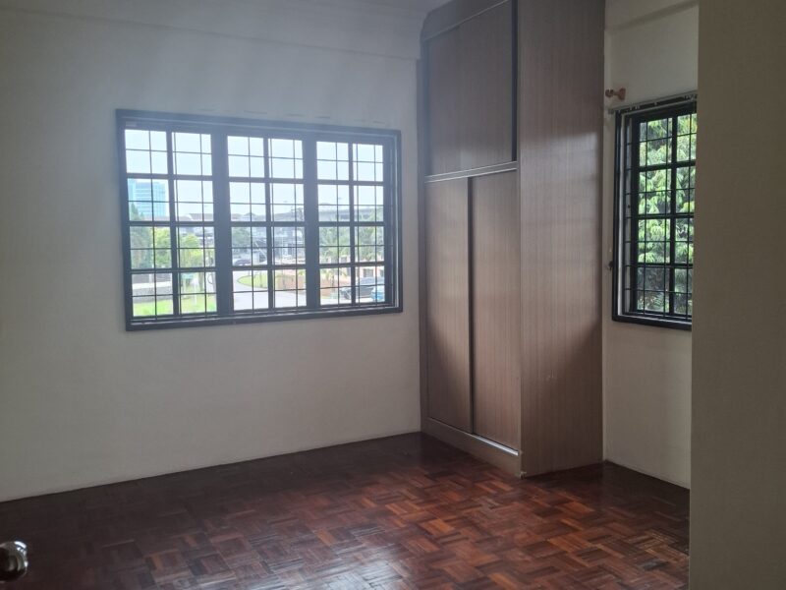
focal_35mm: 23
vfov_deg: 58.9
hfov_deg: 73.9
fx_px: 522
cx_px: 393
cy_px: 295
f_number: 1.8
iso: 200
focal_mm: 5.54
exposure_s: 1/120
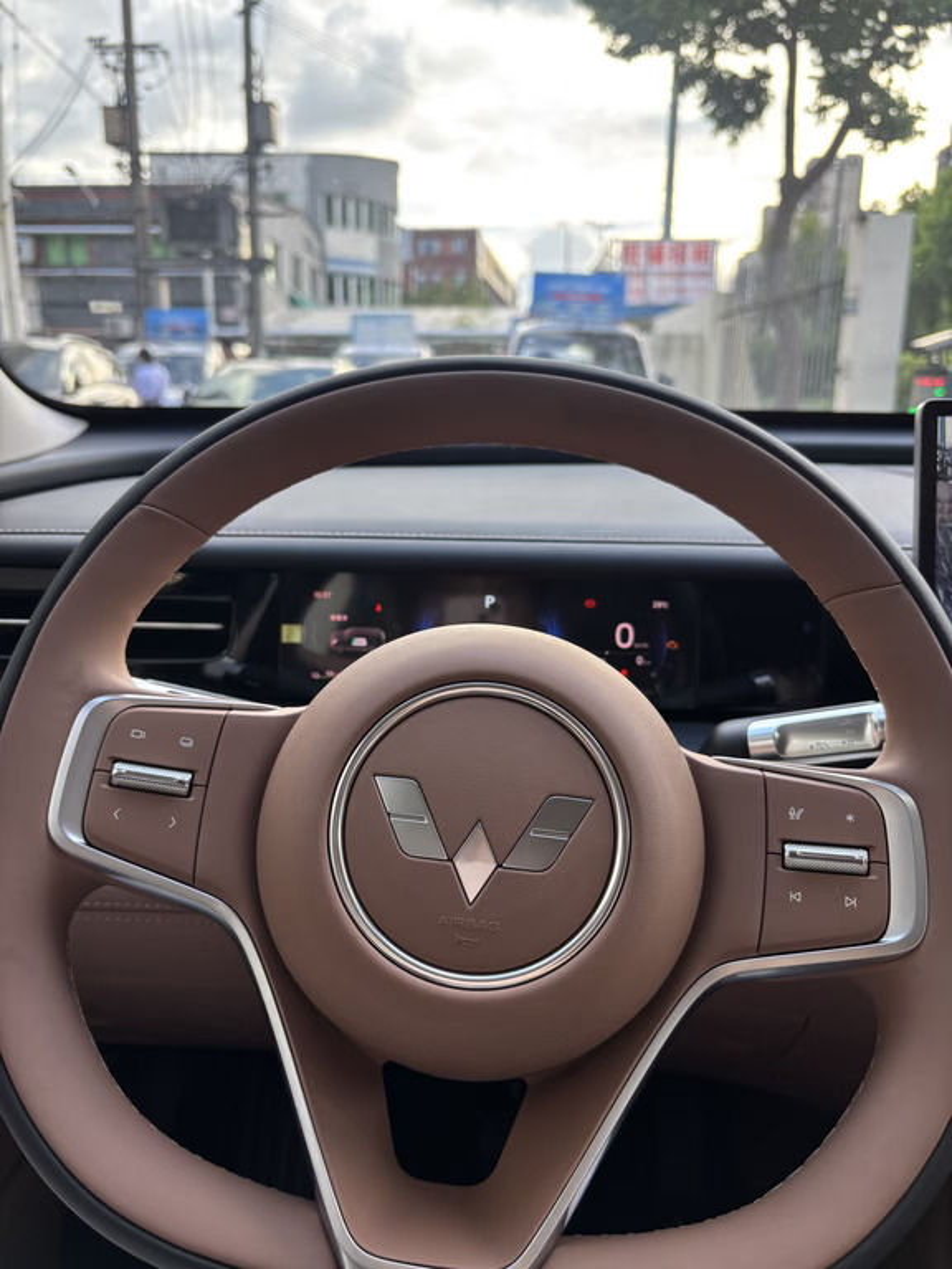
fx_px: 953
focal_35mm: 26
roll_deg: +0.1
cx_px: 476
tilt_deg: -14.3
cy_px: 634
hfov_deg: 53.1
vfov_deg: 67.3
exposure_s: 1/174
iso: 40
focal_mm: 5.96
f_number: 1.6
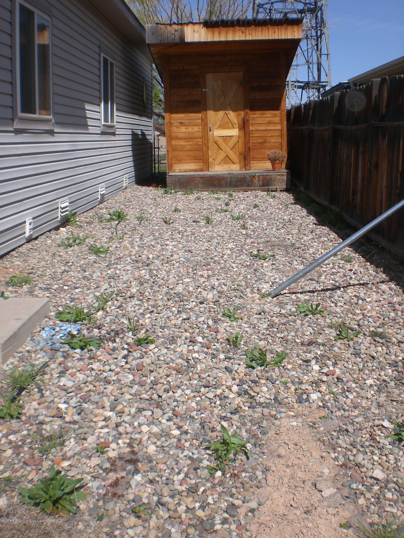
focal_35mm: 38
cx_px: 202
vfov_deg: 49.0
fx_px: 591
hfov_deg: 37.7
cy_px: 269
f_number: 4.4
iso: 50
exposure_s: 1/640
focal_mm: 6.3
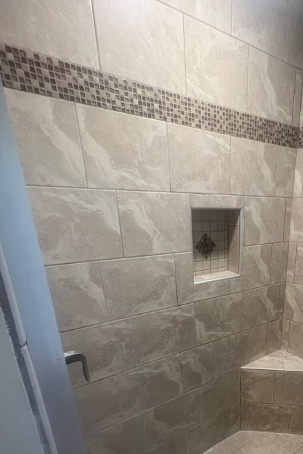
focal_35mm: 21
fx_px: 265
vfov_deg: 77.1
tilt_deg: -19.0
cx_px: 224
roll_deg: +0.1
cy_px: 321
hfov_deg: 56.9
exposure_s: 1/60
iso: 250
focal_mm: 1.57
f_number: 1.8
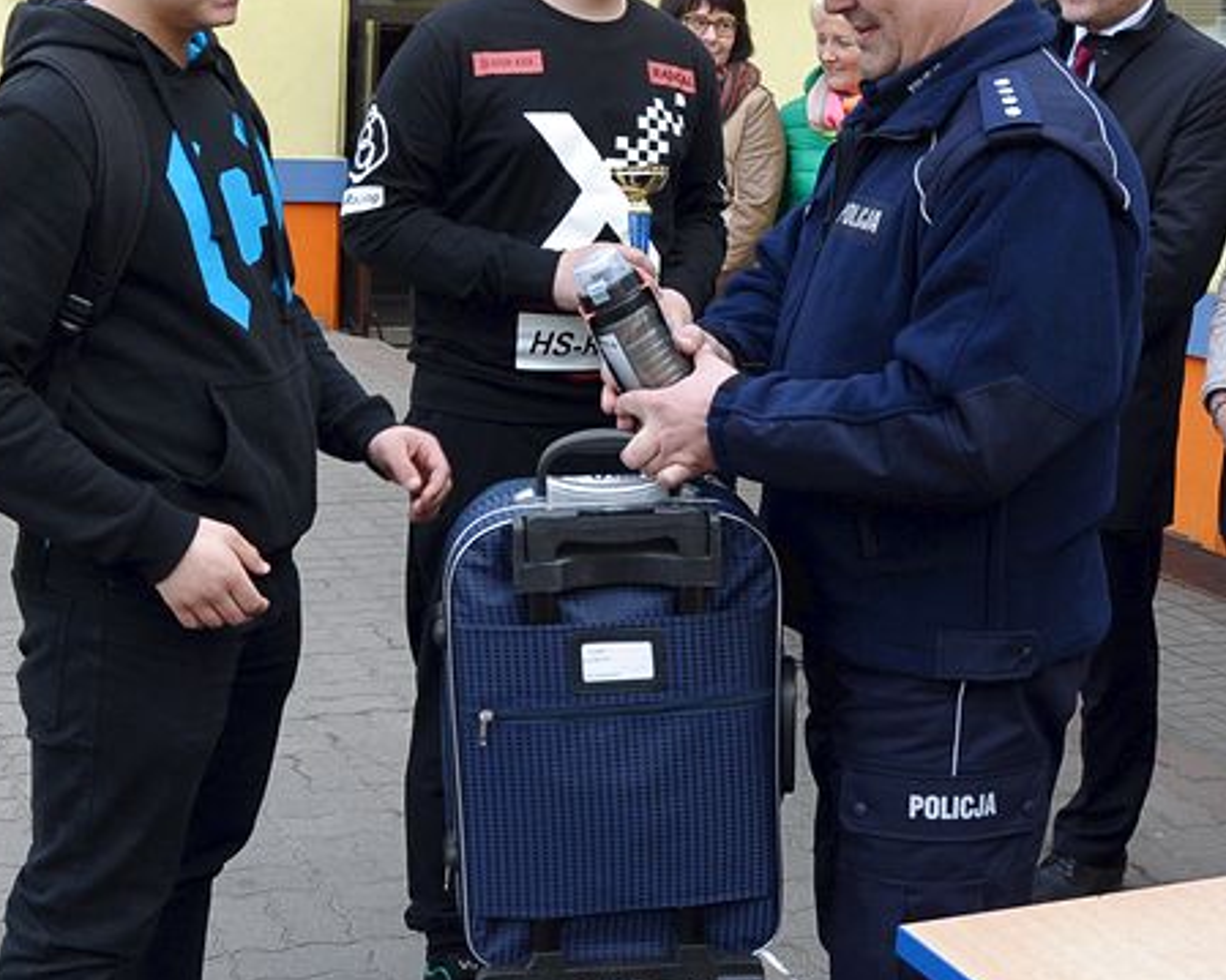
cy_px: 411
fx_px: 2027
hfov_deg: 33.6
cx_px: 554
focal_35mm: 56
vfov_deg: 27.1
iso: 500
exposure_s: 1/250
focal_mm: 21
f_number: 8
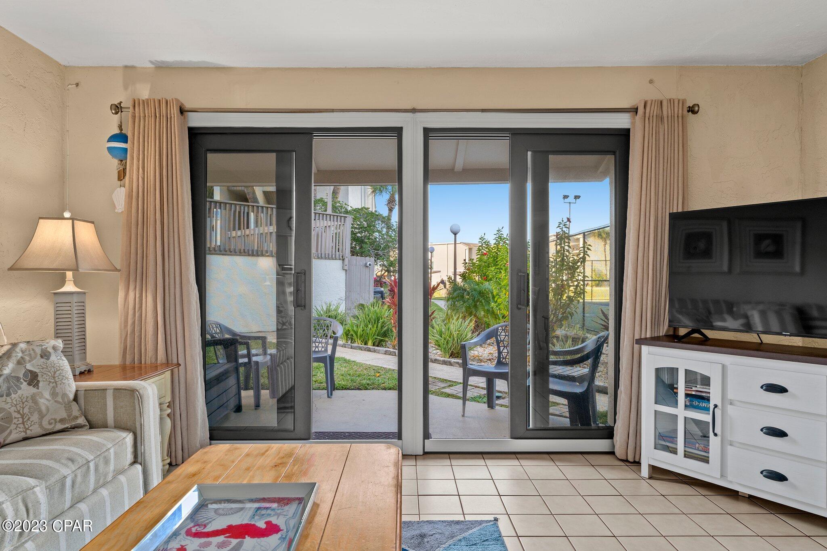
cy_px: 276
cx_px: 414
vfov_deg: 58.3
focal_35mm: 22
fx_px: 494
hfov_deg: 79.9
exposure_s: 1/3
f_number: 8
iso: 400
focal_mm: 21.5
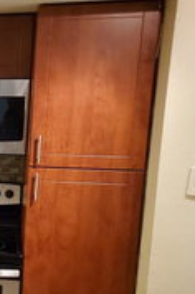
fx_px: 530
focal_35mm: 65
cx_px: -150
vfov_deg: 30.9
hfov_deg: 17.3
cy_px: 182
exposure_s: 1/59
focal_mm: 4.3
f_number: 2.4
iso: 640
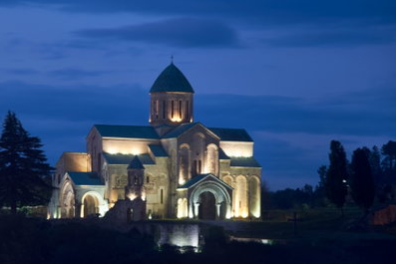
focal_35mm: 287
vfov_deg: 4.8
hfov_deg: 7.2
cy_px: 132
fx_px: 3158
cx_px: 198
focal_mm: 190
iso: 100
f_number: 8
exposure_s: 15
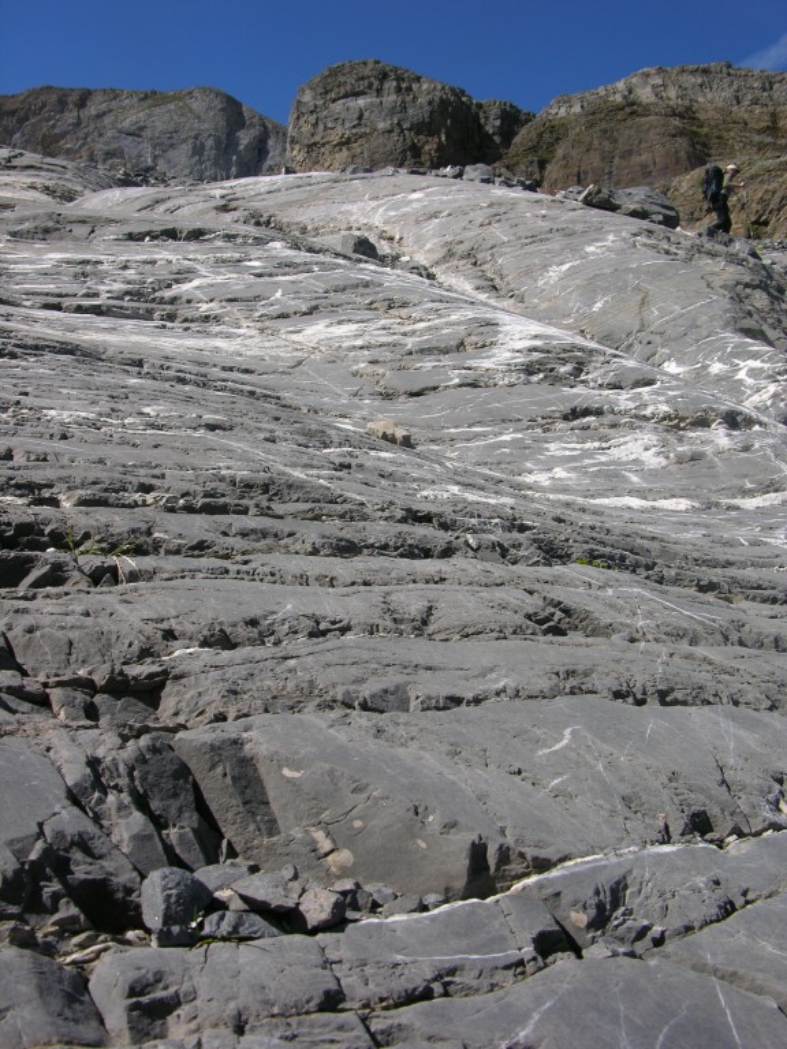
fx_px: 1061
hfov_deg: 40.7
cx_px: 394
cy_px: 524
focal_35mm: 35
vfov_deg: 52.6
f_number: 6.3
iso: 50
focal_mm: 8.9
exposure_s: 1/250
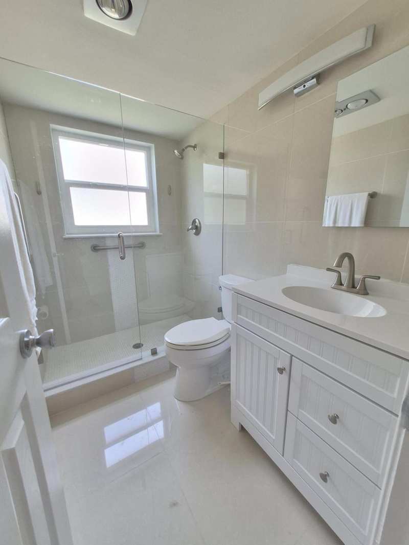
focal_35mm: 13
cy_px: 272
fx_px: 205
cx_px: 204
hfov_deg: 89.9
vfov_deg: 106.2
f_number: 2.2
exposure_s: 1/60
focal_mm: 1.74
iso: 125
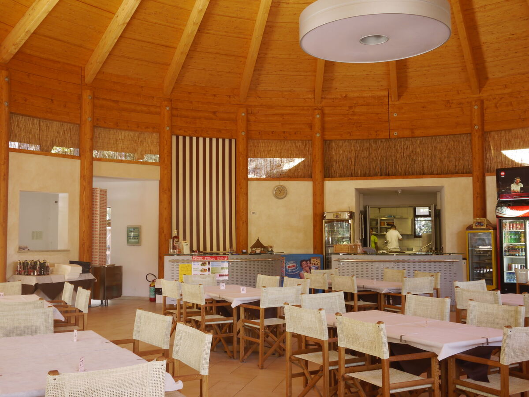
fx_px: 611
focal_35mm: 40
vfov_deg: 36.0
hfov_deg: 46.8
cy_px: 198
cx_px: 264
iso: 100
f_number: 16
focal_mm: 20
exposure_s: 1.3
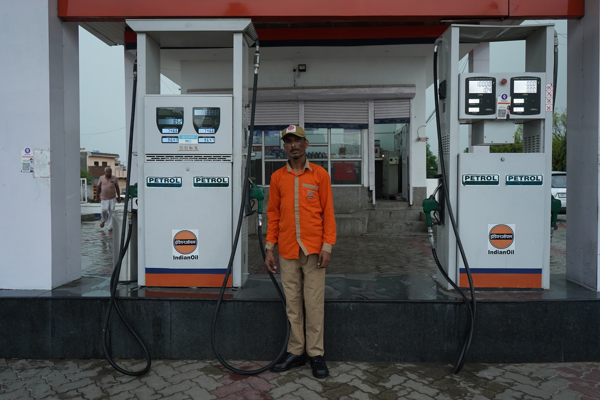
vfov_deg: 43.6
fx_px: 500
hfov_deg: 61.9
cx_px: 300
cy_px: 200
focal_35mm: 30
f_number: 4.5
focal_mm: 30
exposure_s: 1/100
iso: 1600
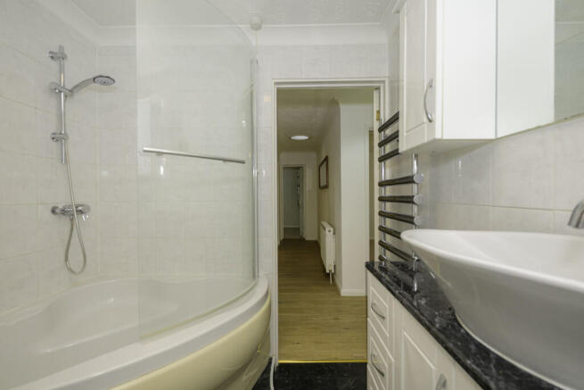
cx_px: 292
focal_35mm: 16
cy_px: 195
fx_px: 260
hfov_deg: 96.7
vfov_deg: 73.8
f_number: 6.3
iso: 320
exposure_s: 1/100
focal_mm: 16
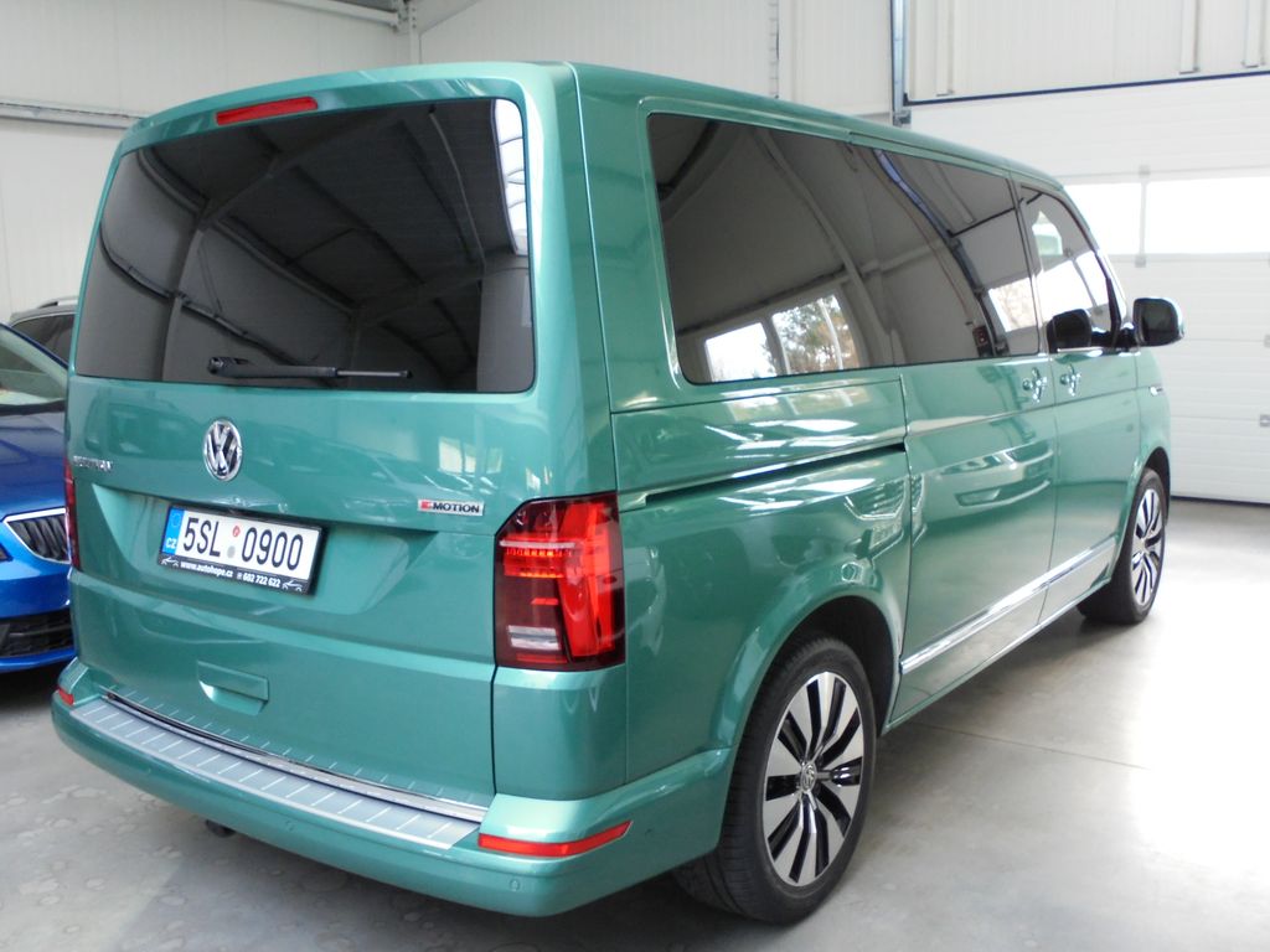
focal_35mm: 34
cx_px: 635
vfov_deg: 41.8
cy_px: 476
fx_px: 1247
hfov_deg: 54.0
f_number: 4
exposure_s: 1/6
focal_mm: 6.1
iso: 250
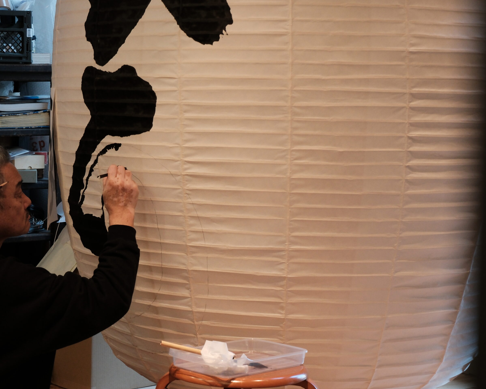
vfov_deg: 18.5
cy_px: 220
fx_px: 1194
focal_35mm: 83
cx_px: 139
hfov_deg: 22.8
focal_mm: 35.3
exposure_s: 1/105
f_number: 5
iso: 1250
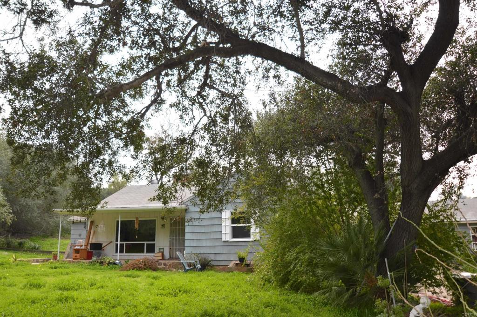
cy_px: 158
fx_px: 357
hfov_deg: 67.4
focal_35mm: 27
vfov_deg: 47.9
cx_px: 238
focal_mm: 18
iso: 100
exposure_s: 1/160
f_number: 4.2
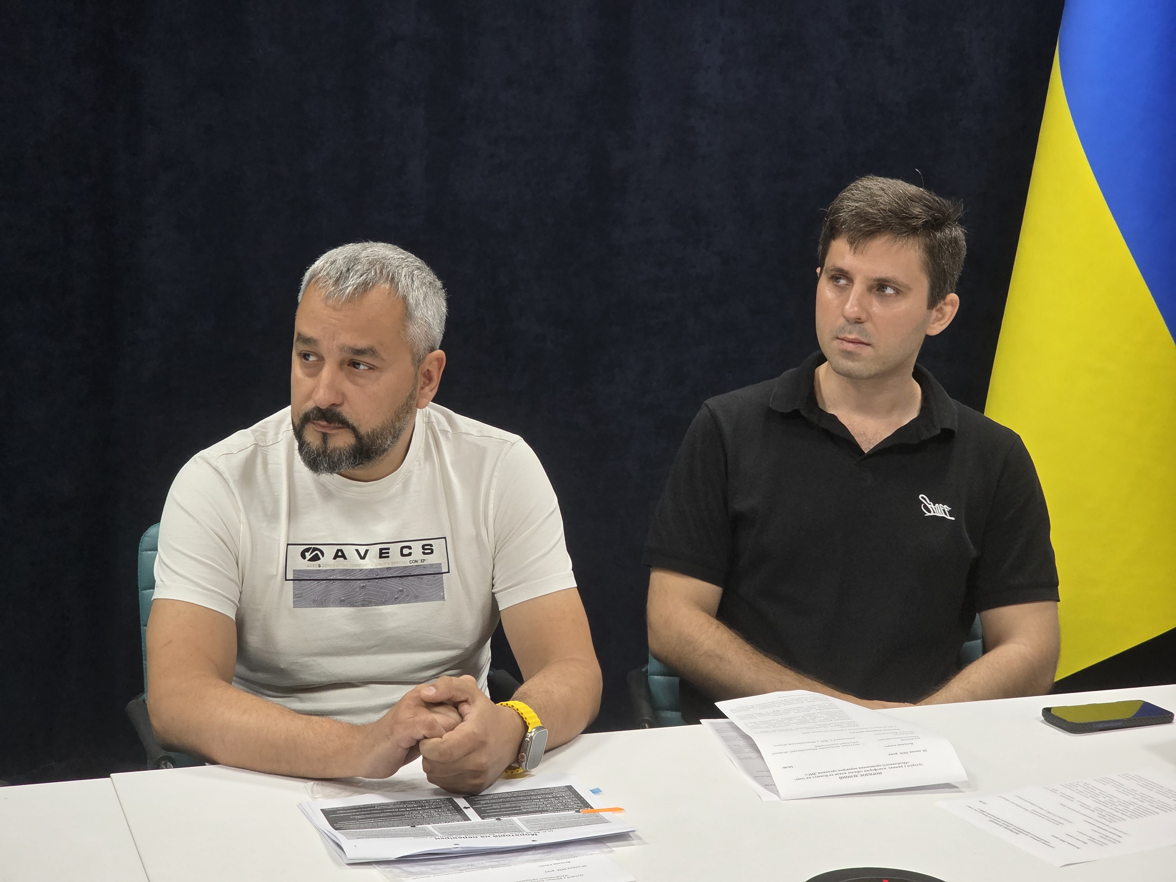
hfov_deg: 28.2
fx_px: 2344
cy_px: 441
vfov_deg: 21.3
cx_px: 588
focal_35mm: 69
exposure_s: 1/100
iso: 320
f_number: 2.4
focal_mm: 7.9
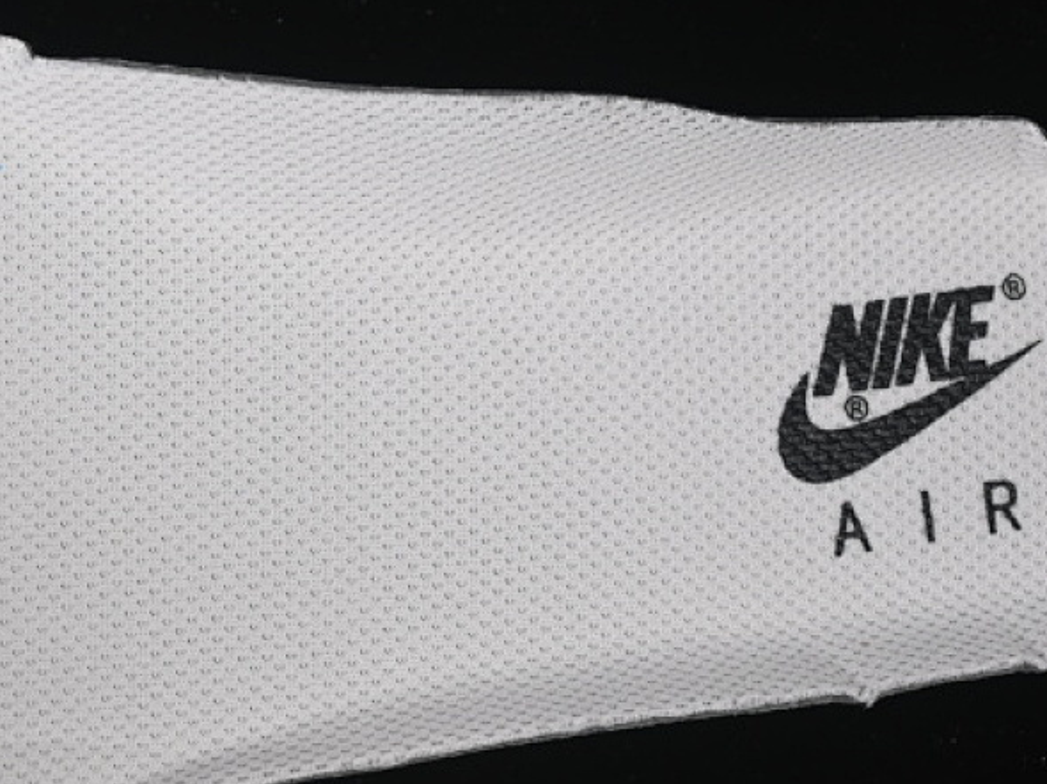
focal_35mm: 132
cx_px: 327
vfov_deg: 11.2
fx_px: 3991
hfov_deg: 14.9
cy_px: 433
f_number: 7.1
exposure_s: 1/80
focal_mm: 50
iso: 160
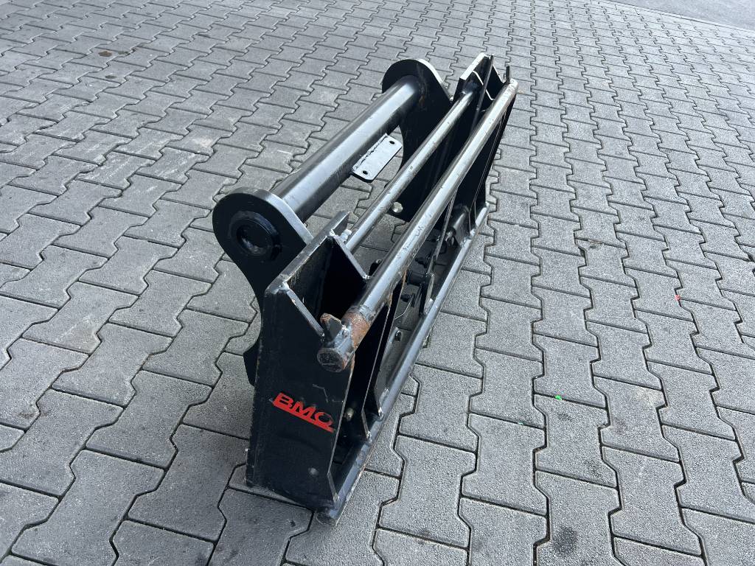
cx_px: 378
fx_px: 567
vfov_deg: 53.1
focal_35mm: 26
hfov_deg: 67.3
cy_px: 283
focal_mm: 5.7
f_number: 1.5
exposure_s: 1/387
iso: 50
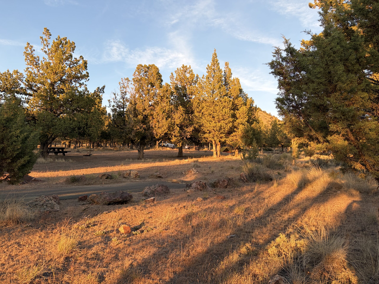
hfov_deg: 67.3
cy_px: 142
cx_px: 190
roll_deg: -0.9
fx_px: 285
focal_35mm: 26
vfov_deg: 53.1
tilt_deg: +7.4
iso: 50
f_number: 1.6
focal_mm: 5.96
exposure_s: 1/363
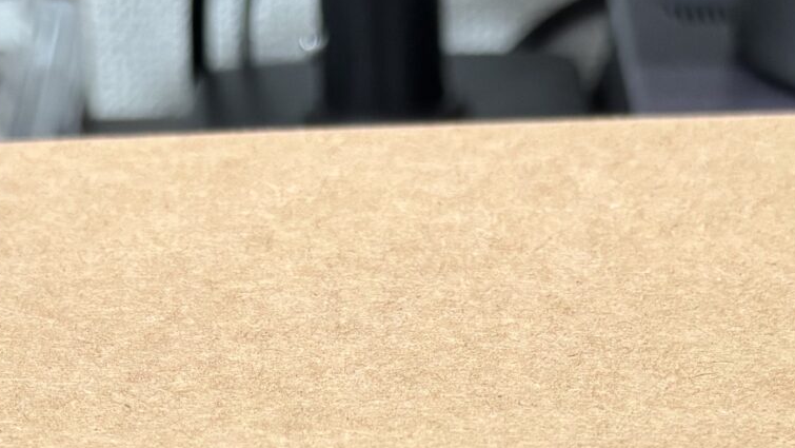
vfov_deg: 11.6
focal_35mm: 96
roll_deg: +2.4
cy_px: 838
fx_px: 2024
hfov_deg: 22.2
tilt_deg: -41.1
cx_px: 338
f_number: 1.6
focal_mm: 5.96
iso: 200
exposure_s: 1/60
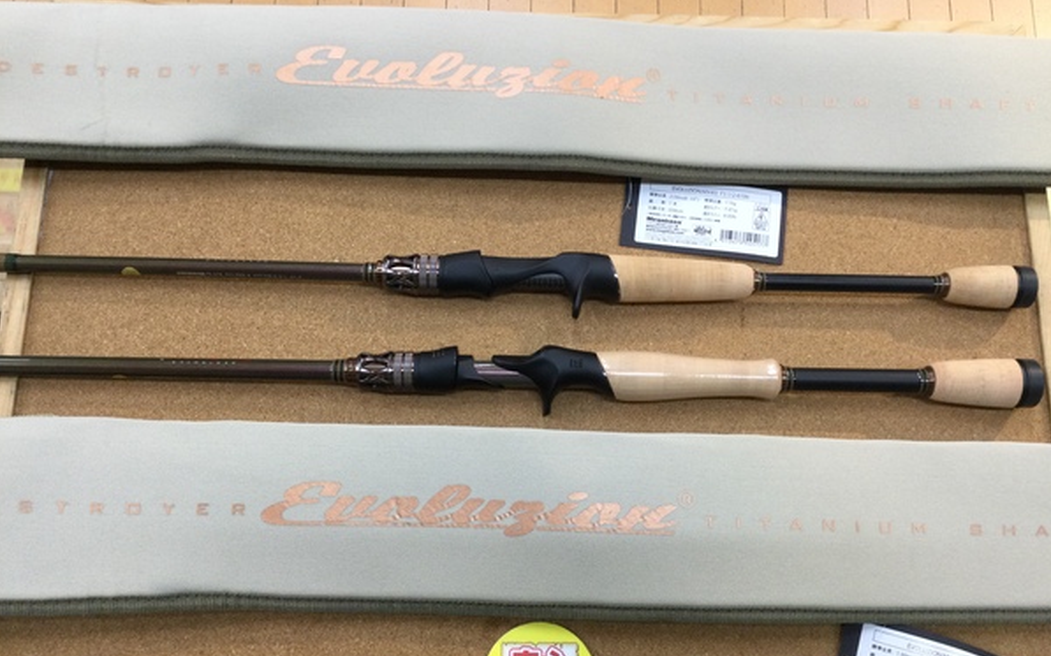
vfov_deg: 38.2
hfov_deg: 58.1
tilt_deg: -76.4
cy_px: 375
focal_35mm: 33
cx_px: 526
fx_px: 945
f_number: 2.4
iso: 32
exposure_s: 1/30
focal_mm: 3.3
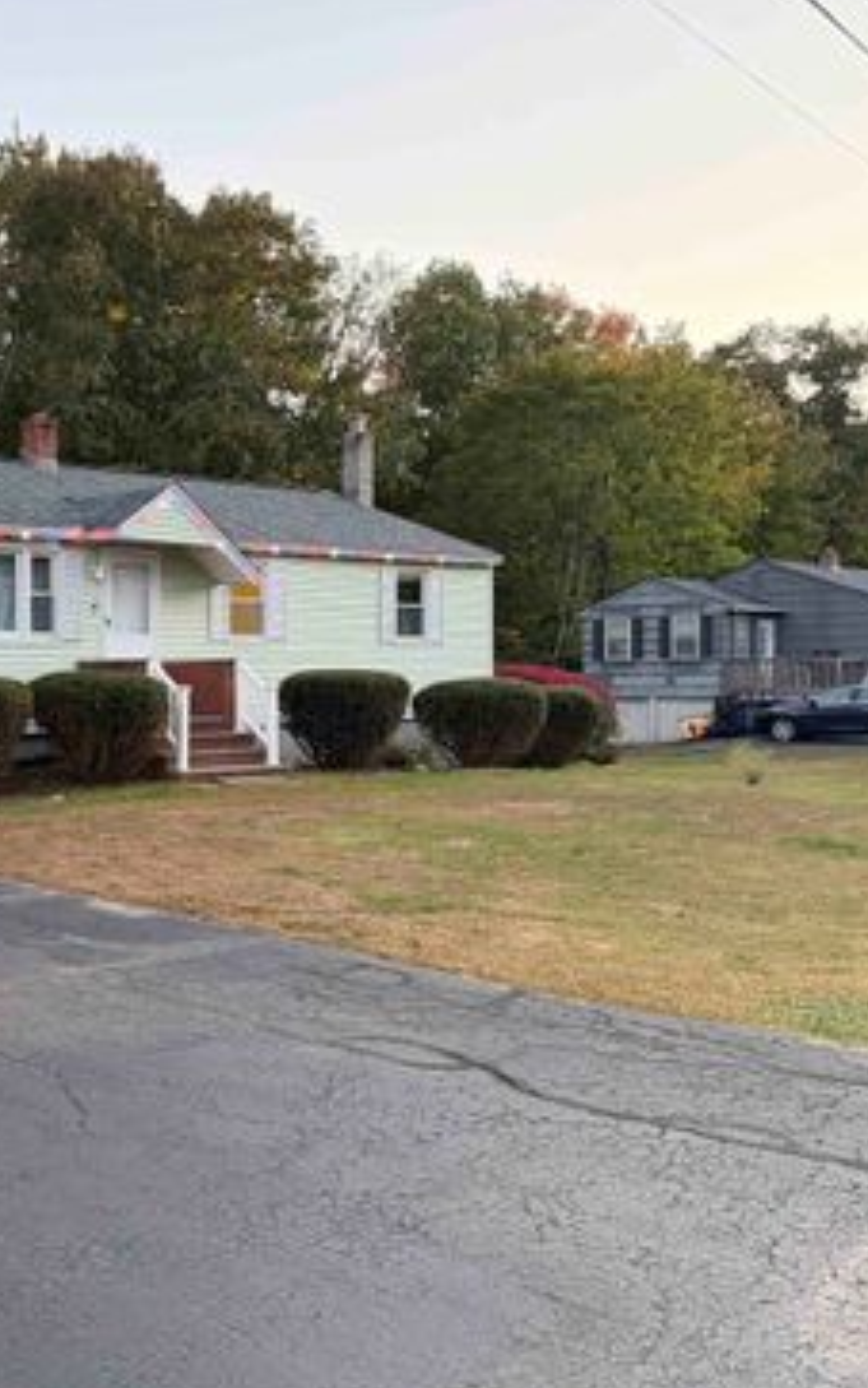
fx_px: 1324
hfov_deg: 34.1
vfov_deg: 55.3
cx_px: 73
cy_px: 694
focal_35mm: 35
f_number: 1.78
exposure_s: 1/60
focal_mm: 6.76
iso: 640
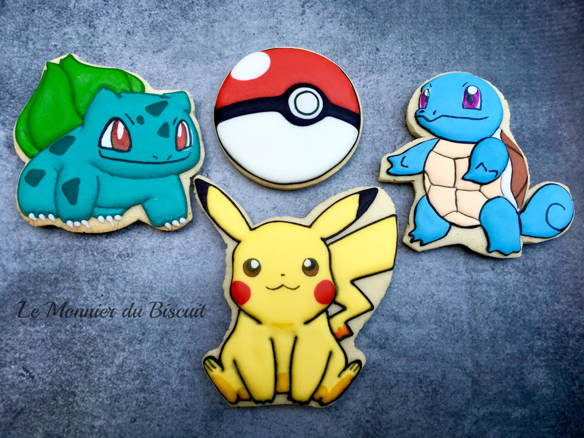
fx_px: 489
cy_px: 219
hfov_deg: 61.7
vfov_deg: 48.2
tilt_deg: -79.1
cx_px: 292
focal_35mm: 29
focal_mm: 4.15
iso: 25
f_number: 2.2
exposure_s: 1/368
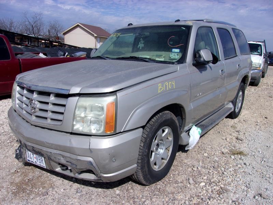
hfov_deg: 65.3
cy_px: 102
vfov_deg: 51.4
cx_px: 136
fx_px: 213
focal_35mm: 27
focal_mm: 4.9
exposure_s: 1/160
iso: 80
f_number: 10.4
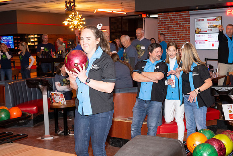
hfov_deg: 38.9
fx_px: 330
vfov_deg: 26.5
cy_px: 78
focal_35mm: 51
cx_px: 116
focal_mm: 51
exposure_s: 1/100
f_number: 5.6
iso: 2000
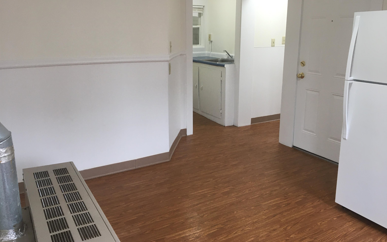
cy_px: 106
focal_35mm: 31
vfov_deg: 40.5
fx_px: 327
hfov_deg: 61.2
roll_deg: +0.4
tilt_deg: -12.9
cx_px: 195
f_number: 2.2
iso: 40
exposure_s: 1/30
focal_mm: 4.15
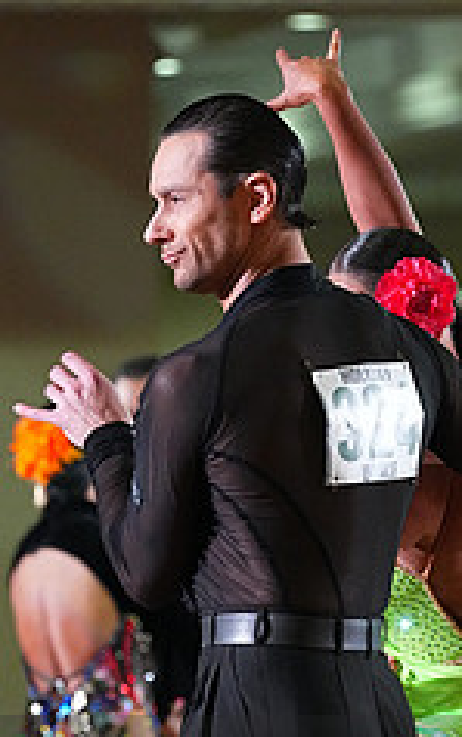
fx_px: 9980
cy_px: 821
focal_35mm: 496
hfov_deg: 2.7
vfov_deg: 4.2
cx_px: 302
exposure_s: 1/400
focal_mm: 200
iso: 8000
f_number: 5
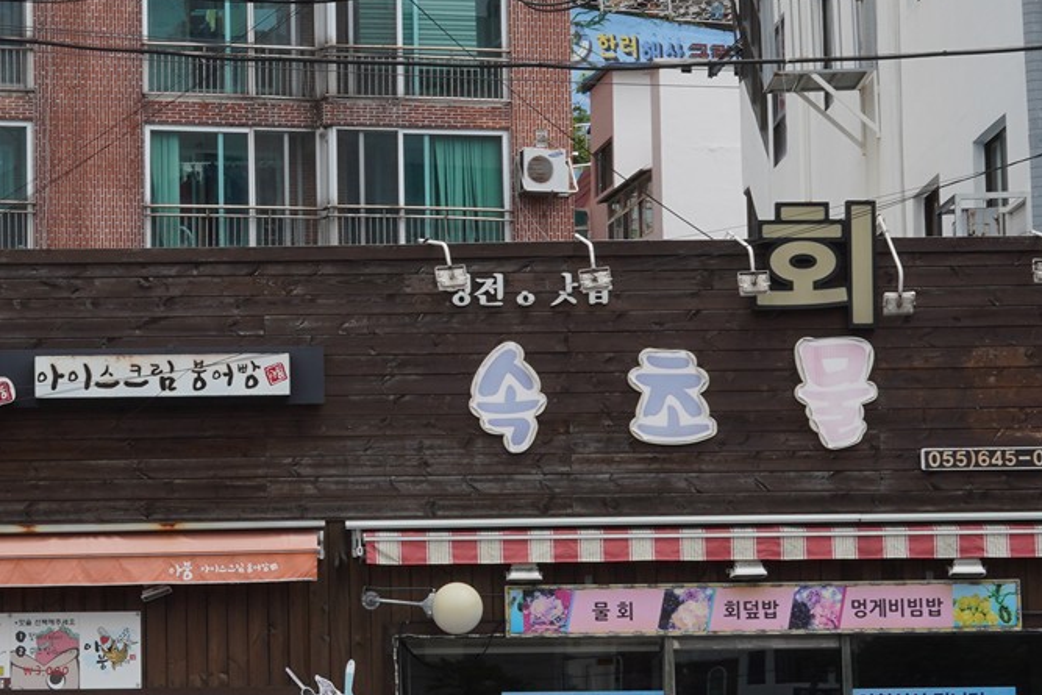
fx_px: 3040
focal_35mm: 105
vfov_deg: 13.0
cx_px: 286
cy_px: 251
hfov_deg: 19.3
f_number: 20
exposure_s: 1/100
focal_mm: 35
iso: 200
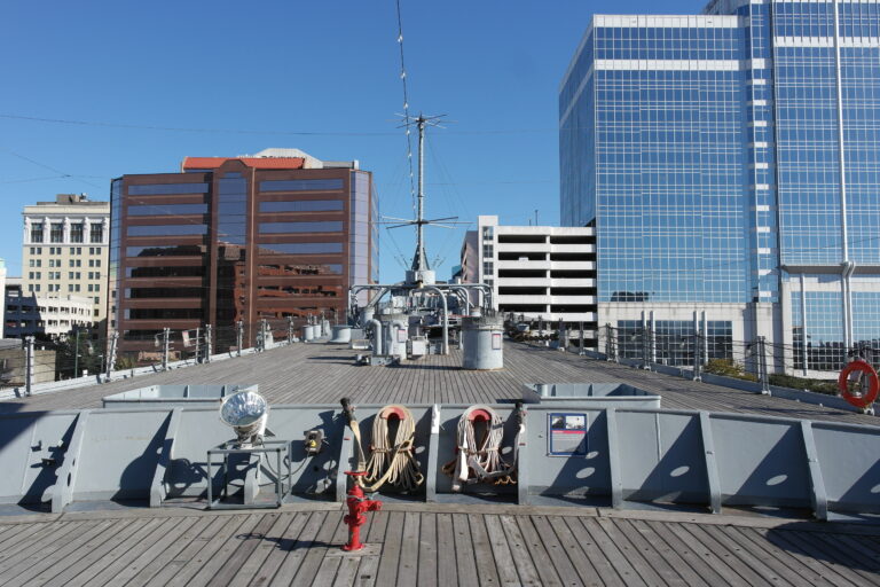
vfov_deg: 43.6
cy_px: 294
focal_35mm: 30
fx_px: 733
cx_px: 440
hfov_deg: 61.9
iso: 100
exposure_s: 1/320
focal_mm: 20
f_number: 7.1
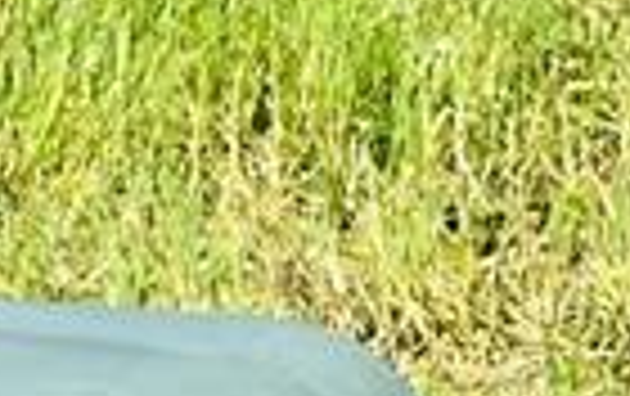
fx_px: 6380
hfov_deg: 5.5
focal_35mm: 371
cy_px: 936
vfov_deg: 3.5
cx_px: -756
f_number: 1.78
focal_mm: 6.86
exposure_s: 1/3731
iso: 64
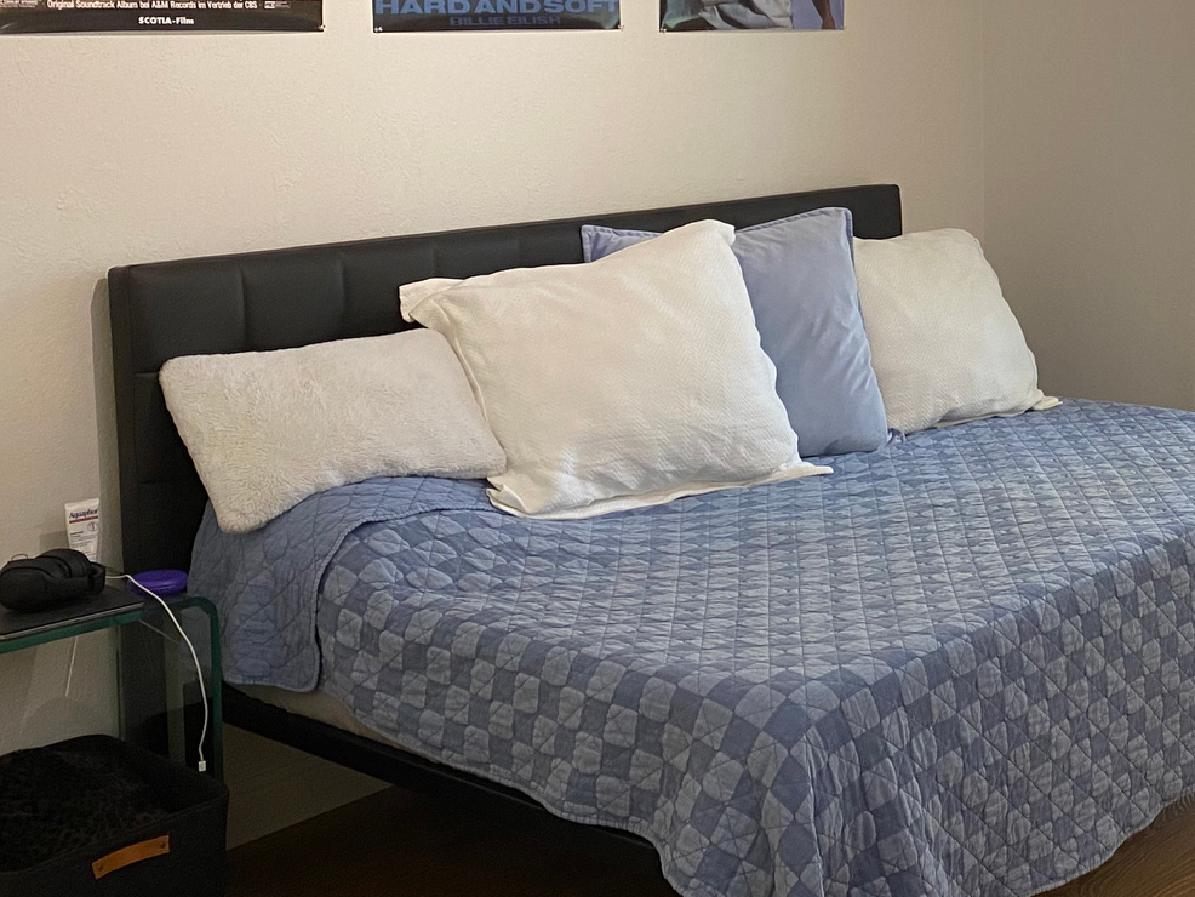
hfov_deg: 33.3
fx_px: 1865
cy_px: 235
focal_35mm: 54
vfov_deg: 26.7
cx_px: 1116
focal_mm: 4.25
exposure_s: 1/60
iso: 80
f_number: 1.8
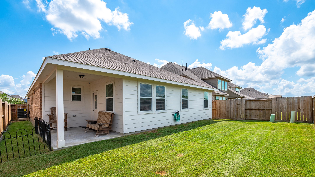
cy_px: 106
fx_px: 134
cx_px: 158
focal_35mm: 16
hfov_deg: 99.4
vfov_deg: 66.5
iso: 125
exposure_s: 1/200
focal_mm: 15
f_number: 13
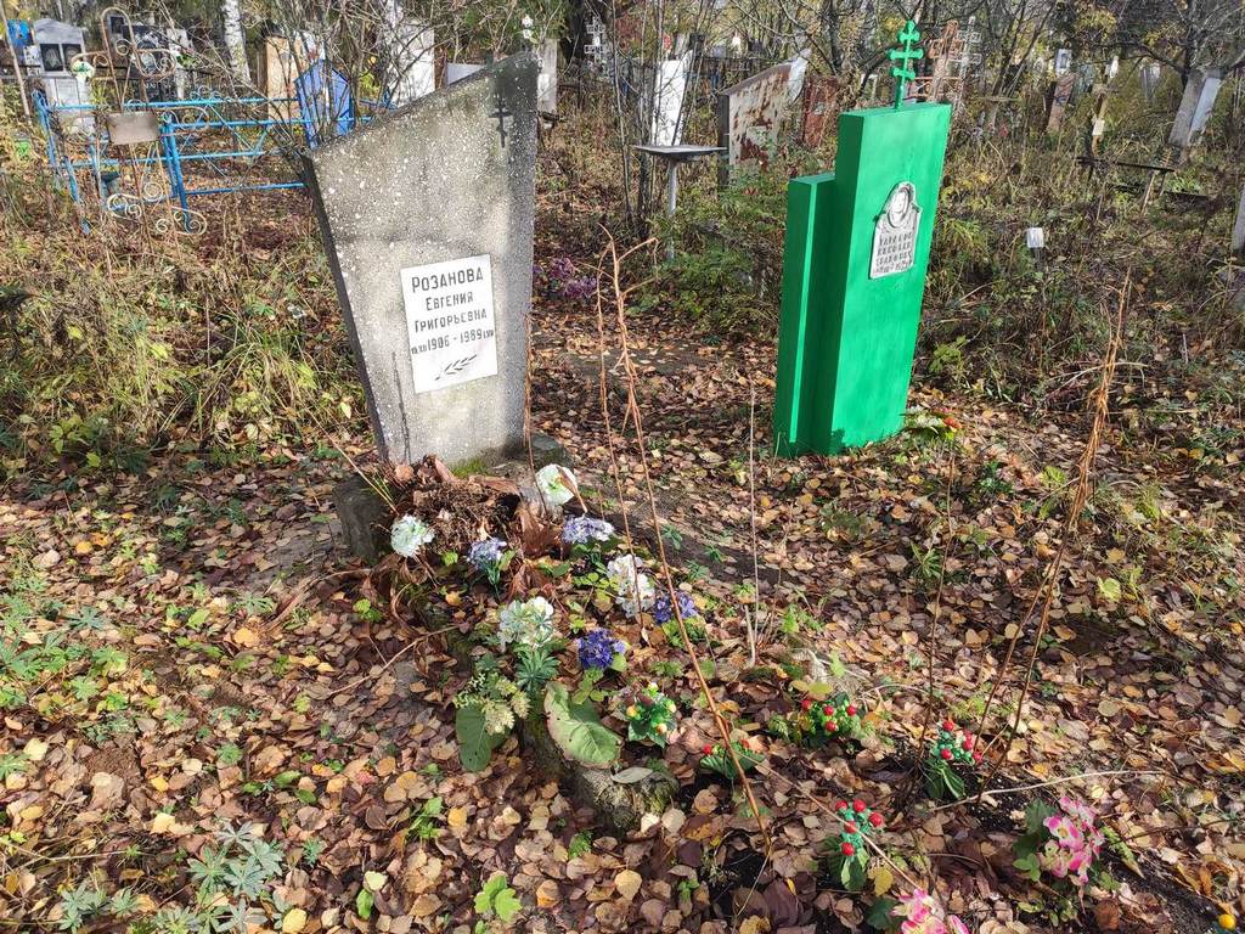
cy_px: 467
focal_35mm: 26
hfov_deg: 67.3
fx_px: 935
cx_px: 622
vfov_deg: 53.1
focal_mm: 4.77
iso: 112
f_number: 1.75
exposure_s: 1/496
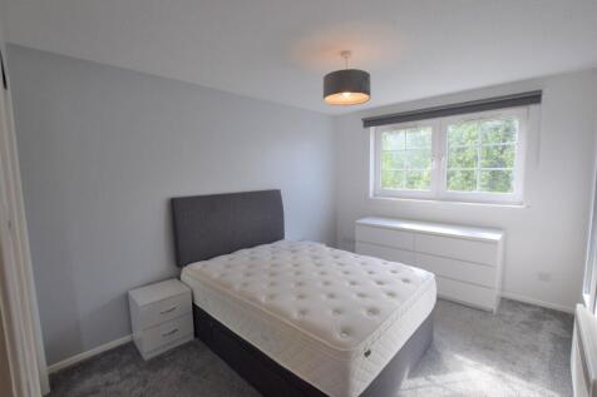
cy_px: 198
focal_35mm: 15
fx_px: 249
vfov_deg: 77.3
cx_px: 298
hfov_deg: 100.4
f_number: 5.6
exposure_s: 1/125
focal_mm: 10
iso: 220
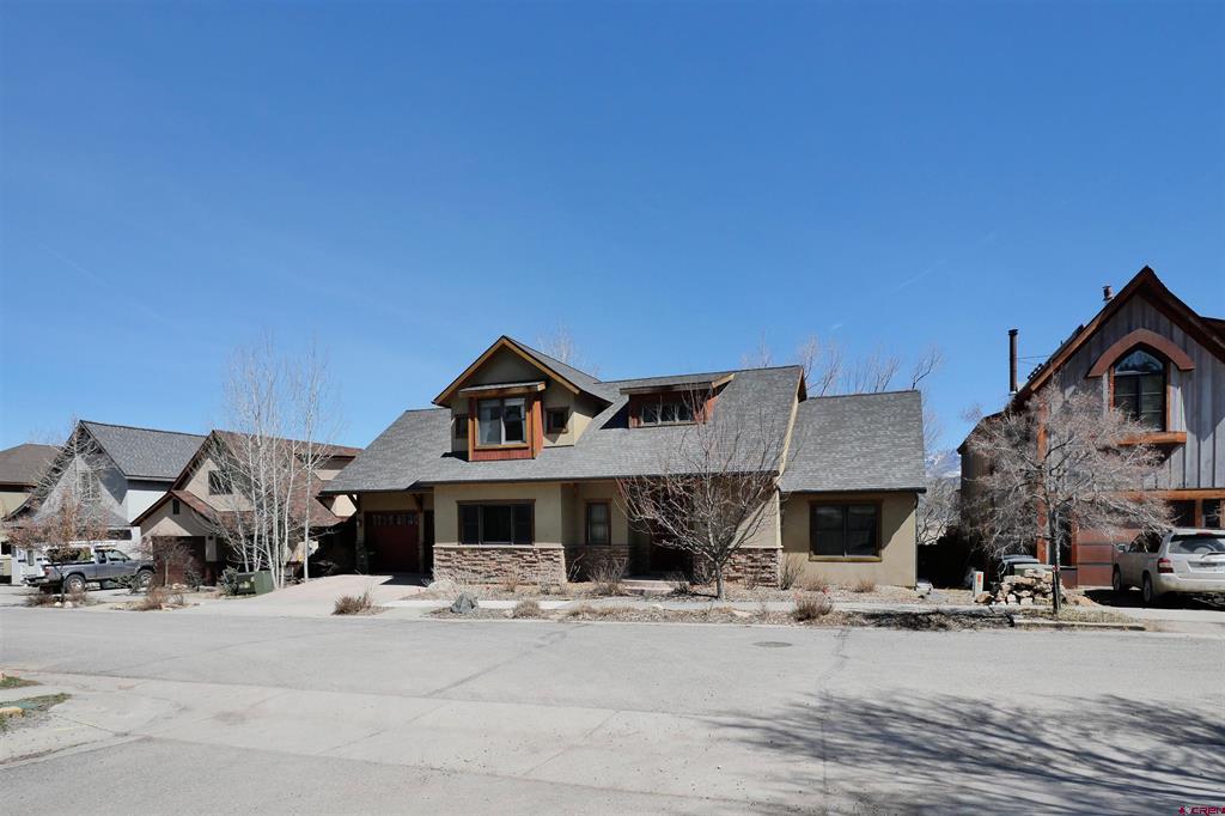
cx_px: 612
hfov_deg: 90.0
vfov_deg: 67.3
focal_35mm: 18
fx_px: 612
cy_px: 408
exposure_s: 1/1300
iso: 800
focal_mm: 9
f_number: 6.3
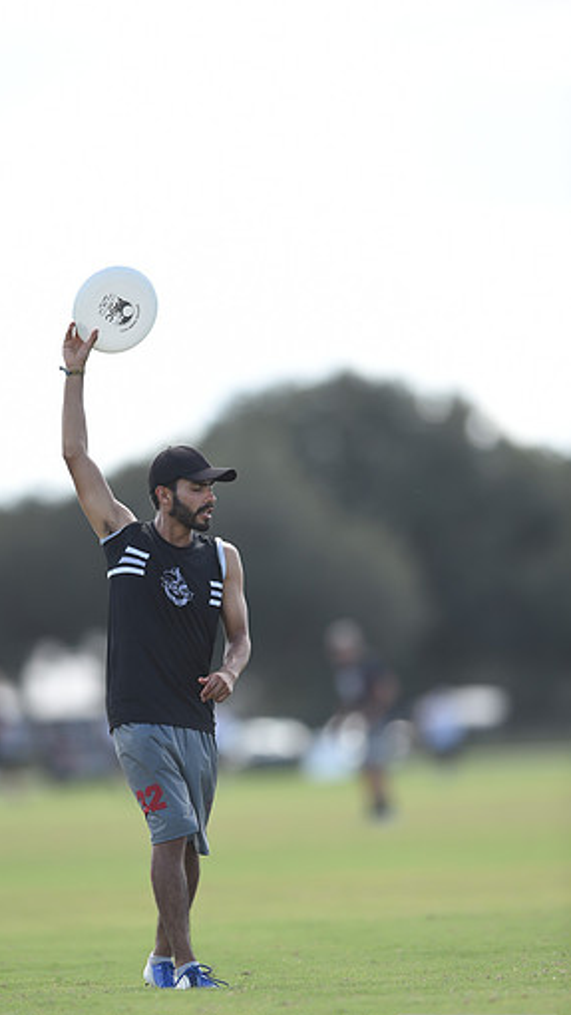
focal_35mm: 476
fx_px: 12808
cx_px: 205
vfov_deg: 4.5
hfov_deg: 2.6
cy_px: 567
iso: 200
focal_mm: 400
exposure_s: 1/1250
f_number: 2.8
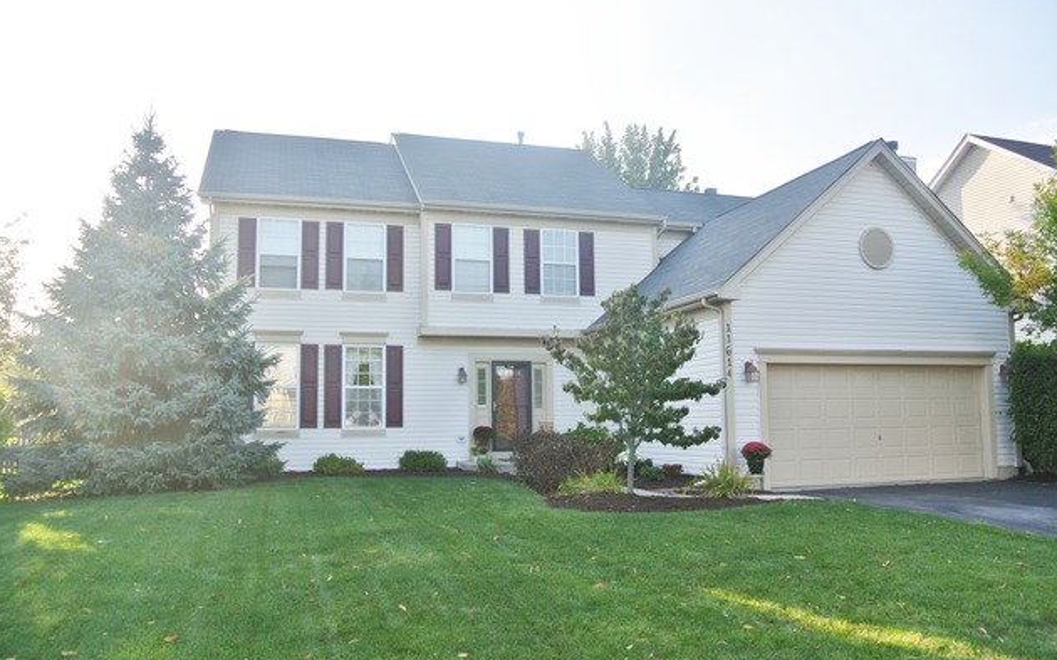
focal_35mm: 28
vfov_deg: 44.5
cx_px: 535
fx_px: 806
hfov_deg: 66.5
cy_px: 339
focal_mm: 10
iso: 100
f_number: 4
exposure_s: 1/320
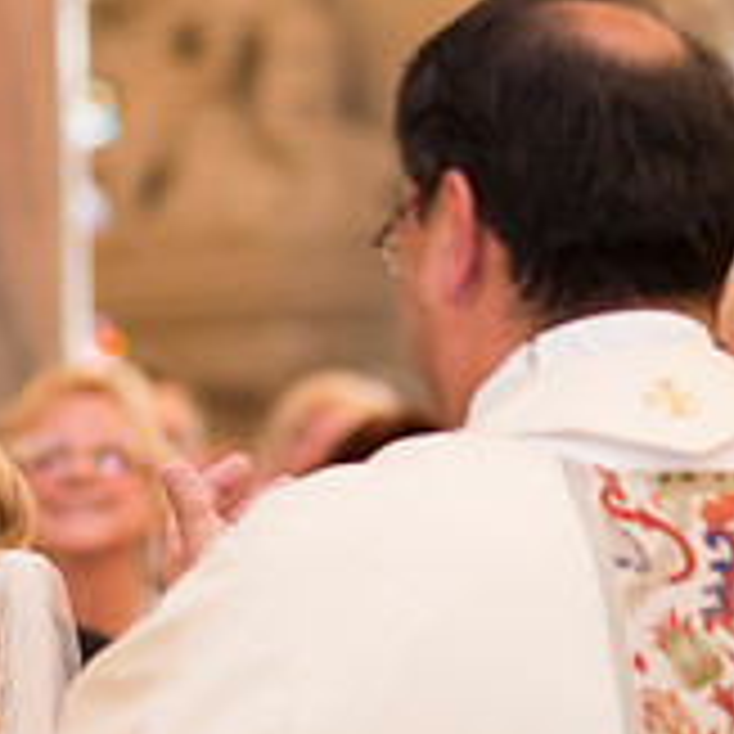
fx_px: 7605
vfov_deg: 5.5
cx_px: -401
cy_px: 615
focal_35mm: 317
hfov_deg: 5.5
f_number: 3.5
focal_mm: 105
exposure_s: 1/200
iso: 2500
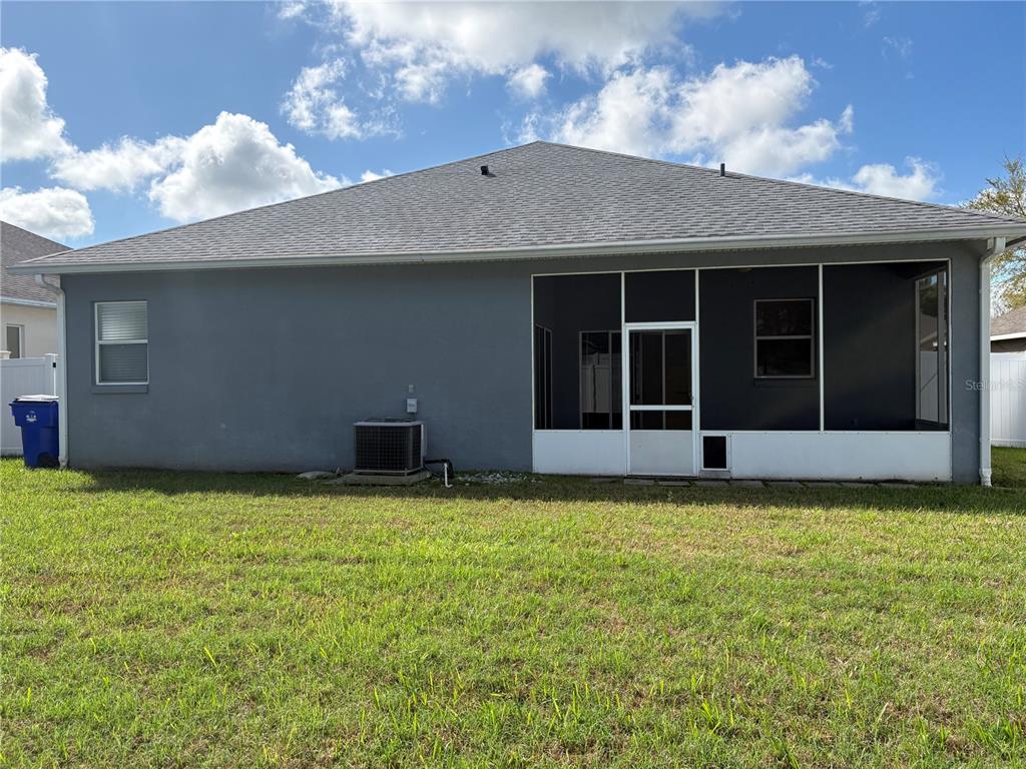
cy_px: 384
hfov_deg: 67.3
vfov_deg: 53.1
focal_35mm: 26
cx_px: 513
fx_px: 771
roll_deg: +1.3
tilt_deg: -0.2
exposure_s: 1/3623
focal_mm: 5.96
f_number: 1.6
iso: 64
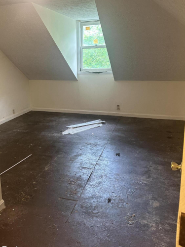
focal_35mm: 32
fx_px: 228
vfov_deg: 56.4
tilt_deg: -10.3
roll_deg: +0.7
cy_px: 100
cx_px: 65
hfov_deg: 43.7
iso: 200
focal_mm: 6.86
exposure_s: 1/60
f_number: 1.78
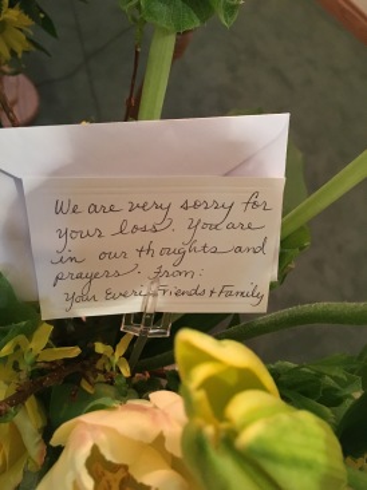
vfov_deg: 61.7
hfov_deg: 48.2
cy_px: 245
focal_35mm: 29
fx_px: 410
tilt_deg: -58.5
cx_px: 184
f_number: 2.2
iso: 320
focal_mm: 4.15
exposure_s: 1/15
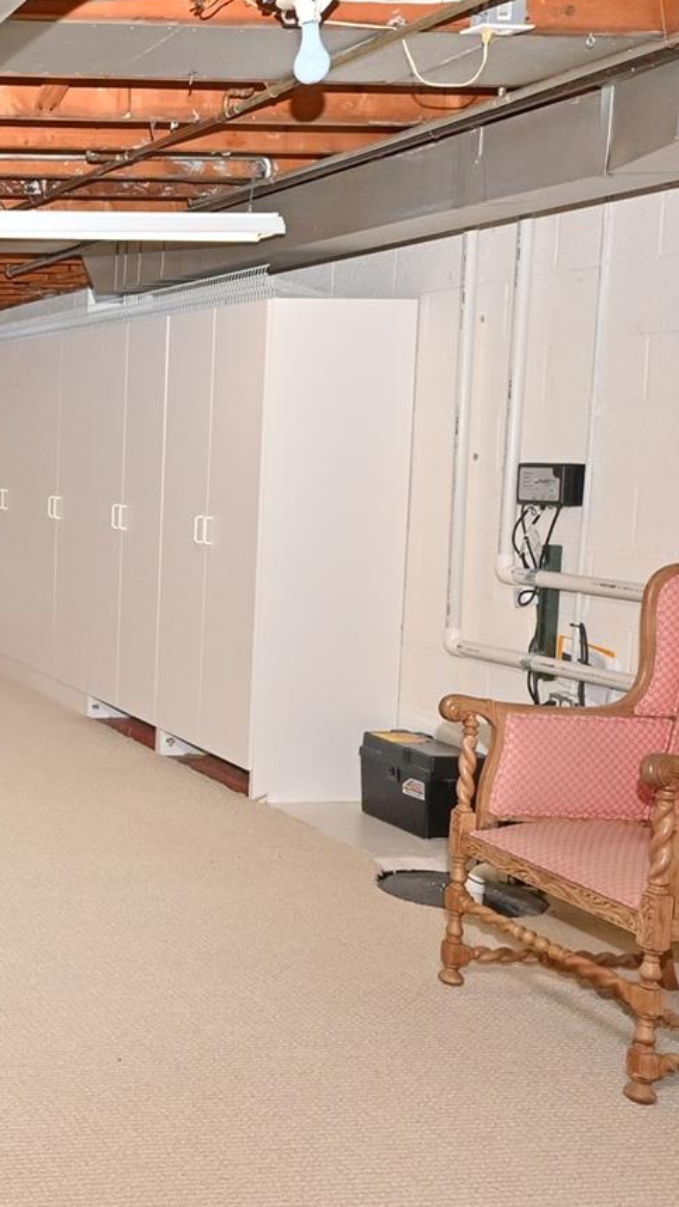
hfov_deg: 21.8
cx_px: -531
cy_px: 672
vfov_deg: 56.5
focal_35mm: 35
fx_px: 1120
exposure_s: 1/60
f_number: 10
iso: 800
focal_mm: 14
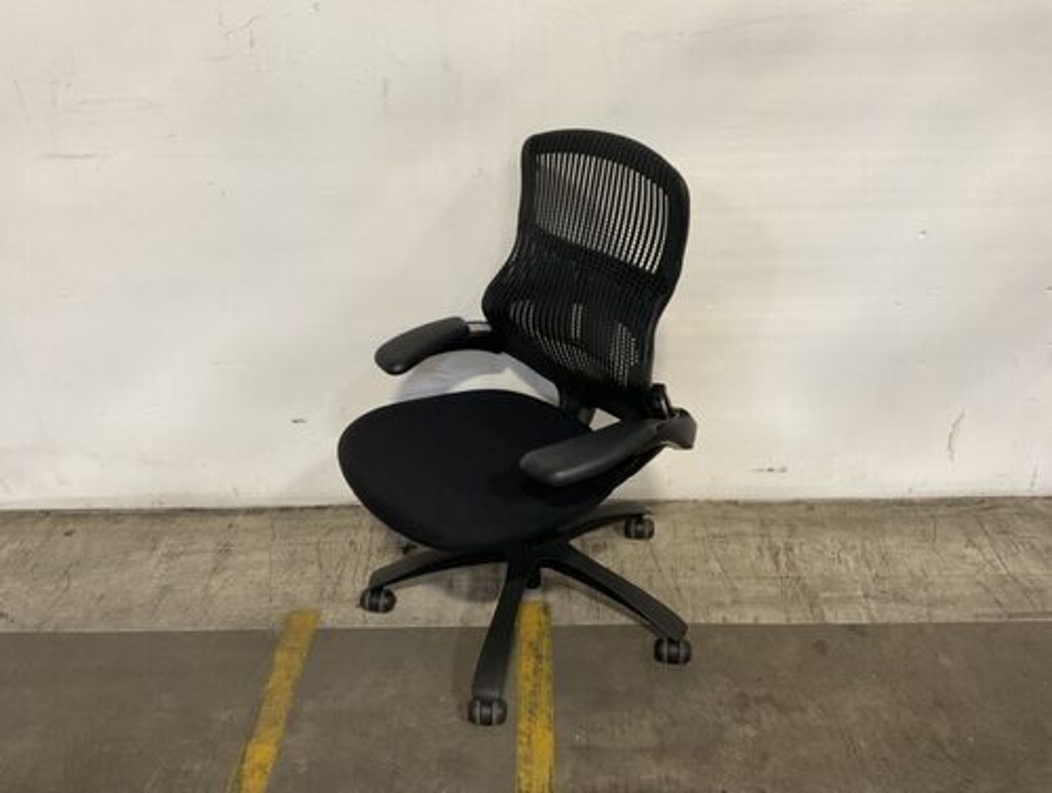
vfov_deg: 48.4
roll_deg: +0.9
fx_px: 883
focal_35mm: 29
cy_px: 396
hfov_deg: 61.6
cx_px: 526
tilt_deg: -28.0
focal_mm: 3
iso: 200
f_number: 1.8
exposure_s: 1/60
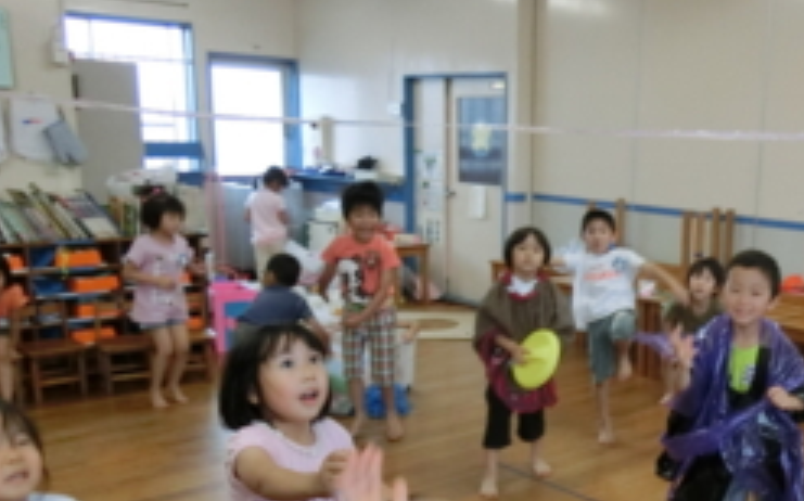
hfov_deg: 44.5
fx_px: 942
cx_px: 615
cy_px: 364
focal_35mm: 43
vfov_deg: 29.4
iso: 400
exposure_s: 1/100
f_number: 3.5
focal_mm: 4.5
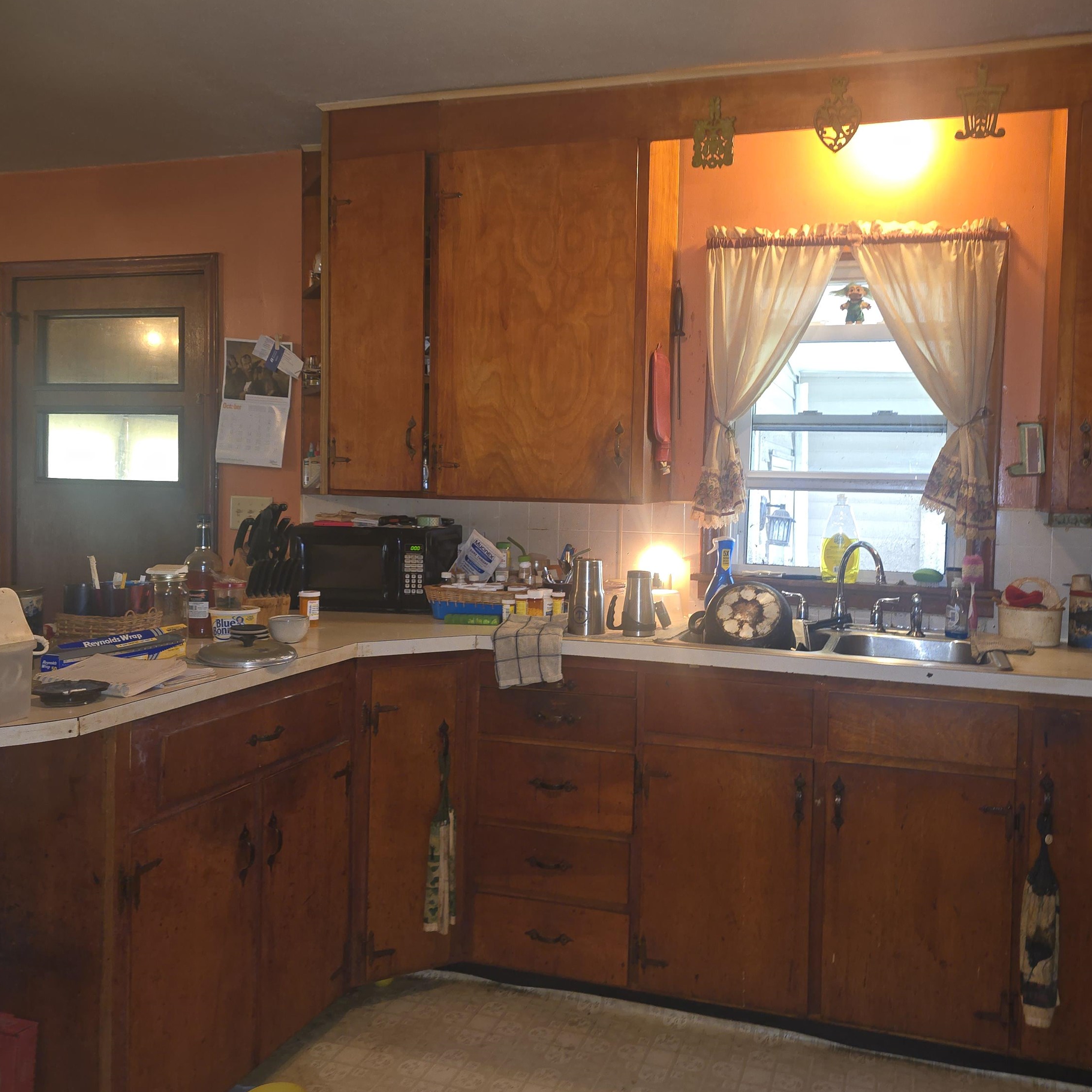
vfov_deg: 57.3
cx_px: 617
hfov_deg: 57.1
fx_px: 999
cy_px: 535
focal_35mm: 28
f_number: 1.7
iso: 125
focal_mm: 6.3
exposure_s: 1/15
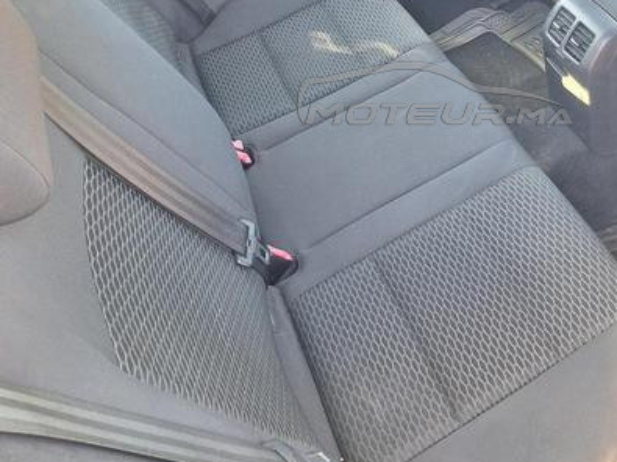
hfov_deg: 47.8
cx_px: 434
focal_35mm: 38
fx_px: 677
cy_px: 93
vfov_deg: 36.4
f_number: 1.8
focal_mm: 5.54
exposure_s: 1/50
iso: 64
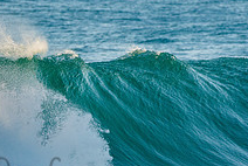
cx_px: 43
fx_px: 9423
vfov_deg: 1.0
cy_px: 165
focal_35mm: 1366
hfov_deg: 1.5
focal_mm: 500
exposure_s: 1/1600
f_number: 5.6
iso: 280
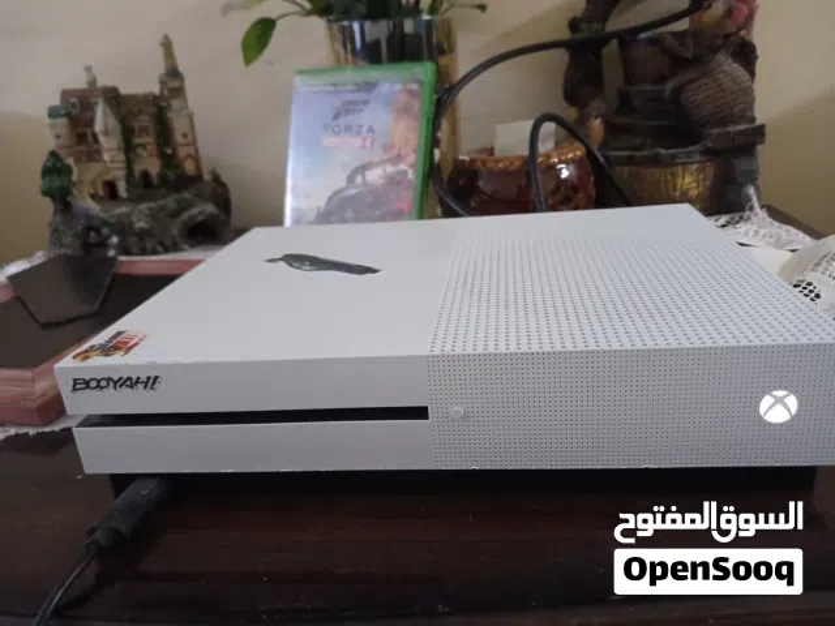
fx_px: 651
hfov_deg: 65.3
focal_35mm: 27
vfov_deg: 51.4
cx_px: 418
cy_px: 313
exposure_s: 1/20
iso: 800
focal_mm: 3.98
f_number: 1.8
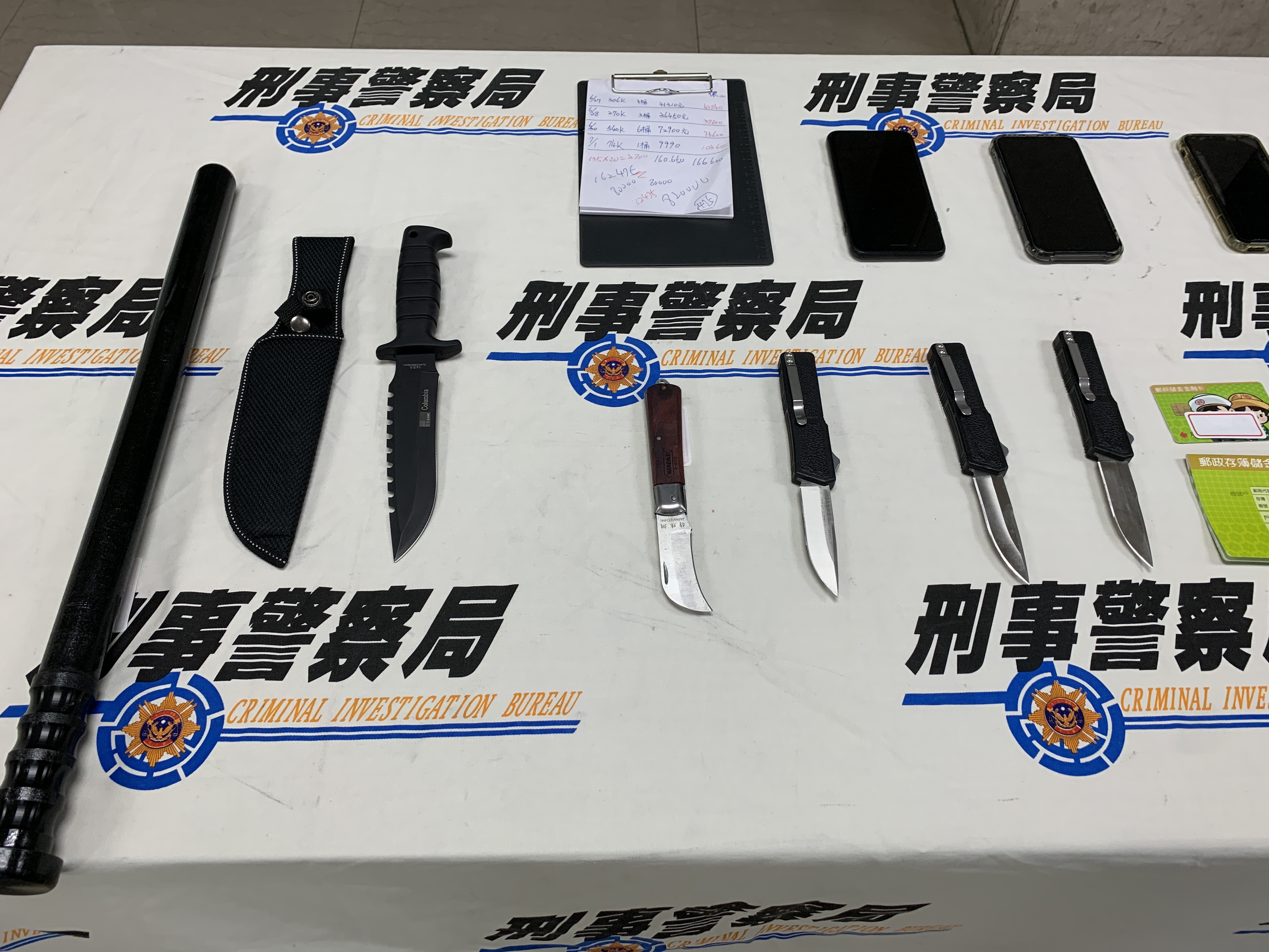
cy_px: 476
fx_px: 953
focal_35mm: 26
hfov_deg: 67.3
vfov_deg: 53.1
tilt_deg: -55.6
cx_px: 634
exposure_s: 1/120
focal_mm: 4.25
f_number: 1.8
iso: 80
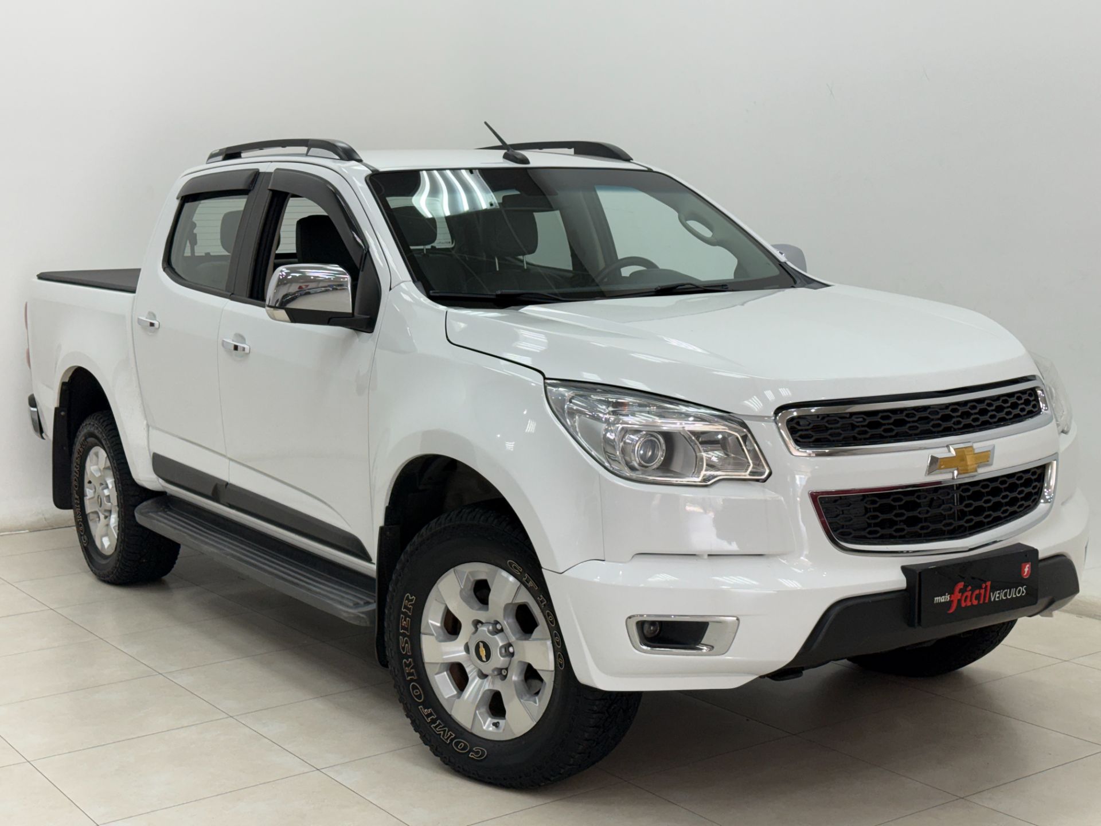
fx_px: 1527
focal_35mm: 48
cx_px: 550
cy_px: 413
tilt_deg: -6.4
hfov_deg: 39.7
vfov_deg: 30.3
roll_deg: +1.6
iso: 50
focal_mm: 6.76
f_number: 1.78
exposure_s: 1/120
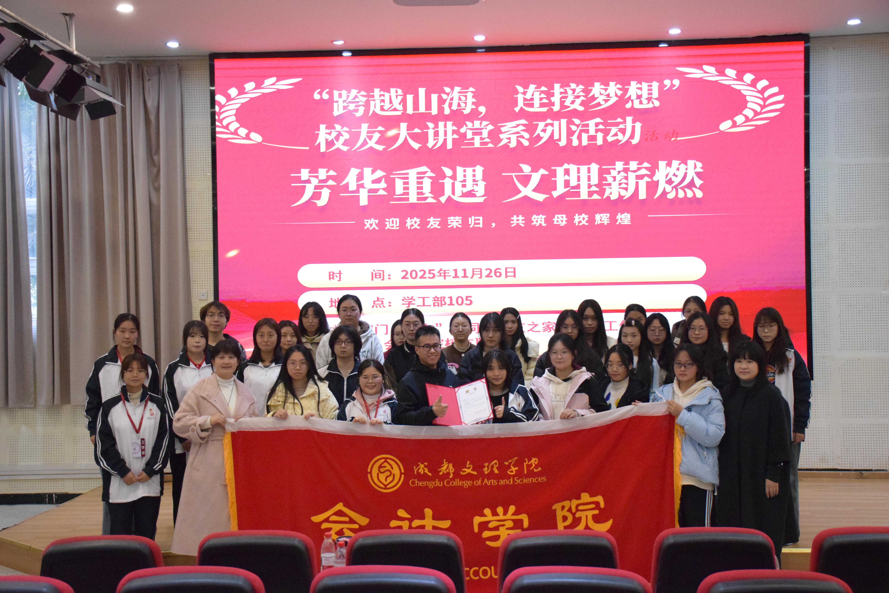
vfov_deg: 29.9
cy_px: 296
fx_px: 1111
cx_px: 444
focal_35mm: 45
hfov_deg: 43.6
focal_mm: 30
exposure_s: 1/320
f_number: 5
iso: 6400
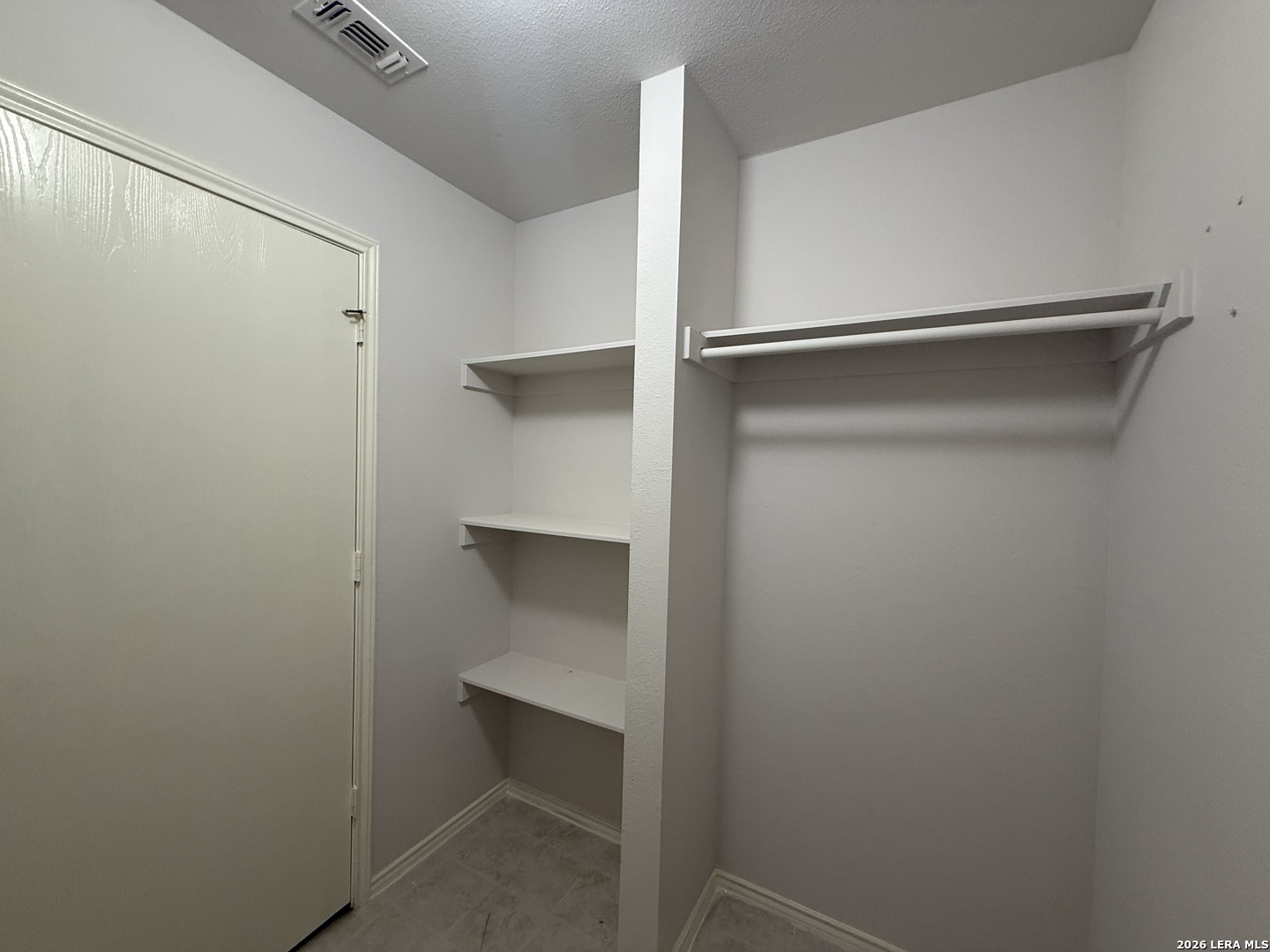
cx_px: 635
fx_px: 514
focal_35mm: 14
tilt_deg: -0.2
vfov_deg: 85.7
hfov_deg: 102.1
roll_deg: -1.7
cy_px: 476
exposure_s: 1/60
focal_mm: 2.22
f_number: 2.2
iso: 200
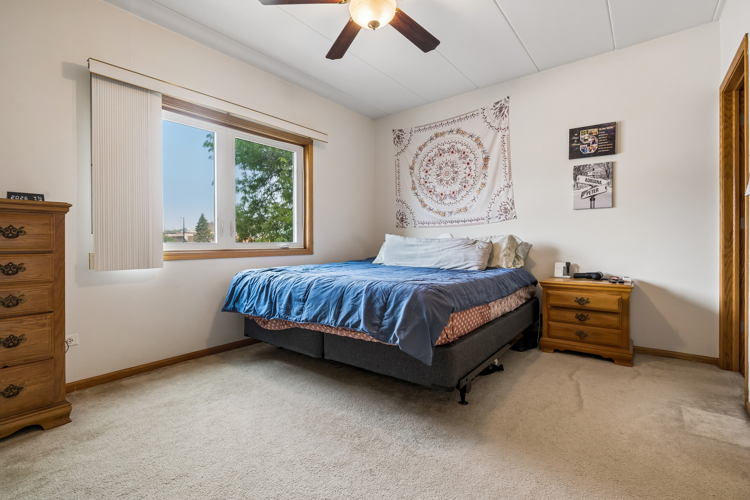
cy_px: 250
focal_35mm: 16
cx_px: 375
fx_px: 333
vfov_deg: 73.7
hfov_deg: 96.7
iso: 400
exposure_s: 1/40
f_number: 8
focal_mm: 16
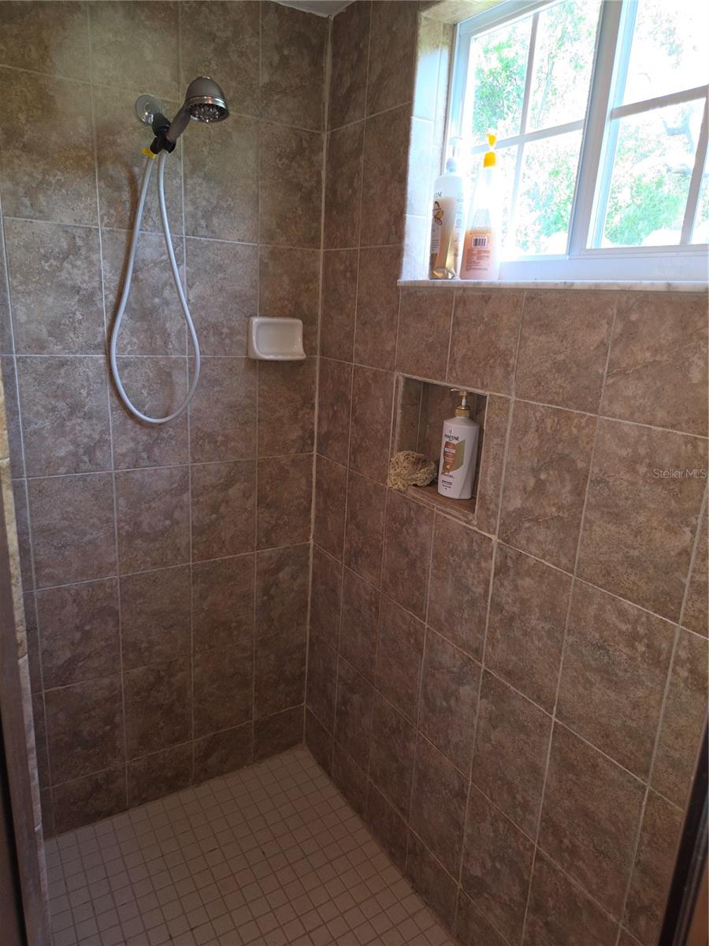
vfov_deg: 73.9
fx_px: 628
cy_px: 473
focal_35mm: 23
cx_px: 354
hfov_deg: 58.9
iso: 80
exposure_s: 1/60
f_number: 1.8
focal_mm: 5.4
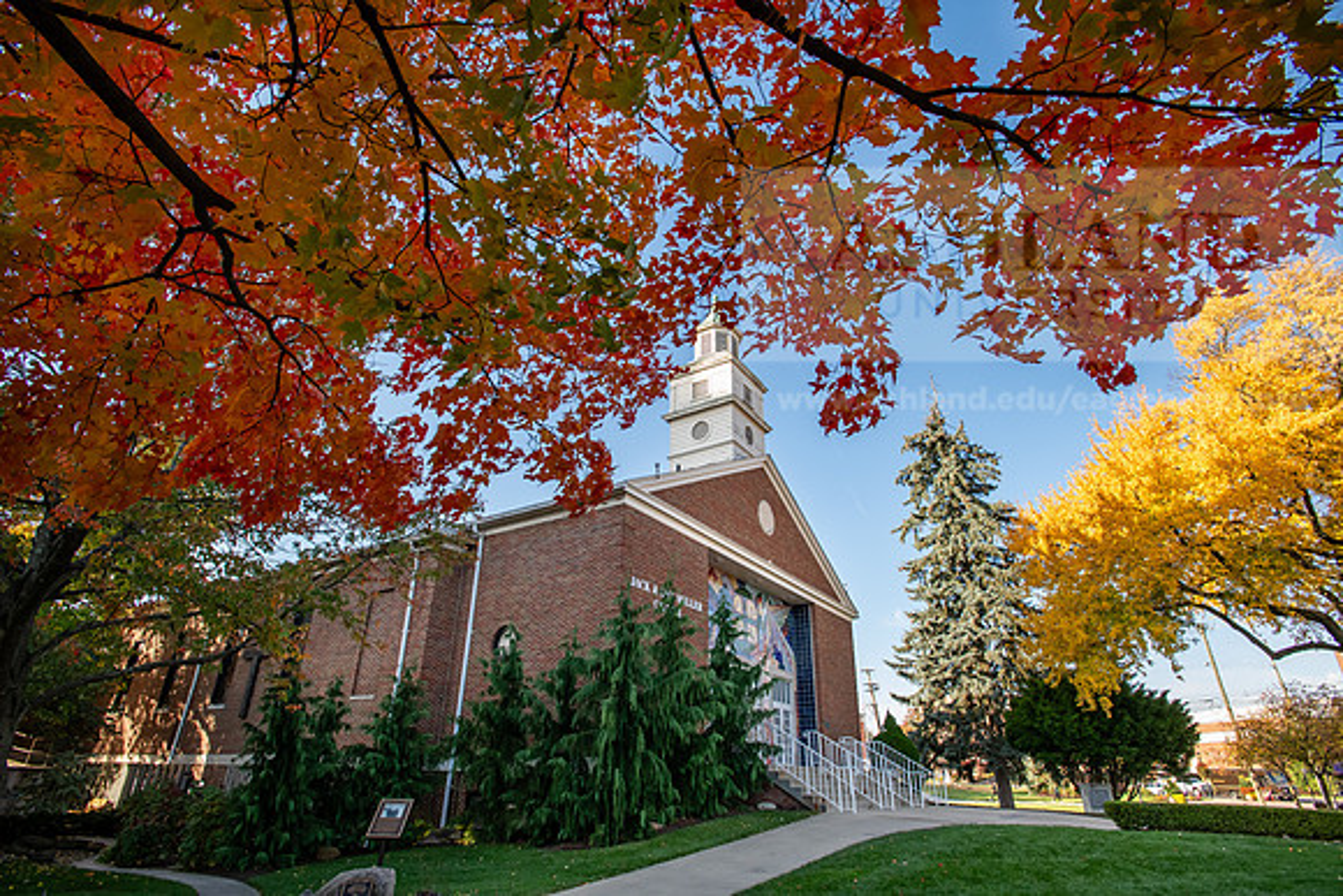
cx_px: 672
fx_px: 709
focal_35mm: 19
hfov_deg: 86.9
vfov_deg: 64.6
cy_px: 448
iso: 640
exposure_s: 1/250
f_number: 9
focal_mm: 19
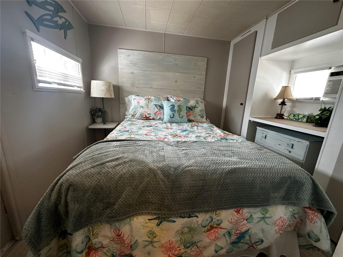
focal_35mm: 14
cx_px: 172
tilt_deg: -13.2
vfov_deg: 85.7
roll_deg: -2.7
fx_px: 139
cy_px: 128
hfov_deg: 102.1
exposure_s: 1/60
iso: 160
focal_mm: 2.22
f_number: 2.2
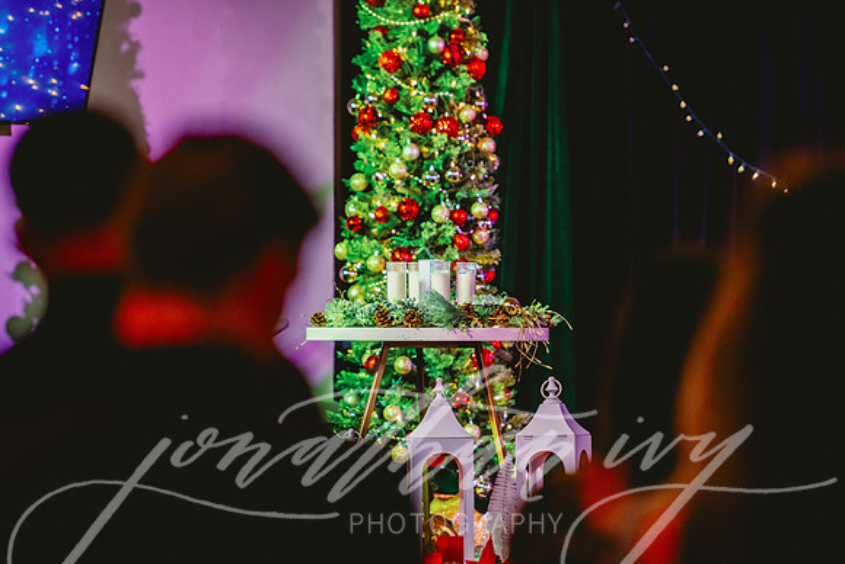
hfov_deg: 9.7
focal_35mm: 212
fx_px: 4966
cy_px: 310
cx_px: 458
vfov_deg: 6.5
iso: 1250
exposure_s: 1/160
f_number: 2.8
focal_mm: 185
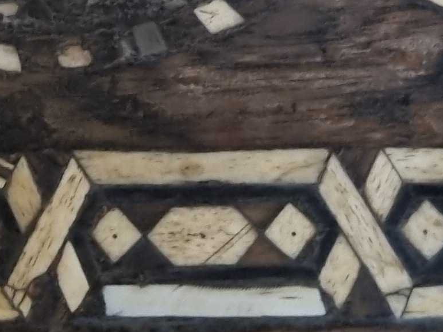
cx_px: -24
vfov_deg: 9.9
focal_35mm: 136
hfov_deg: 14.2
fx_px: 1740
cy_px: -384
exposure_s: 1/25
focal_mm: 5.4
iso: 1250
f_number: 1.8
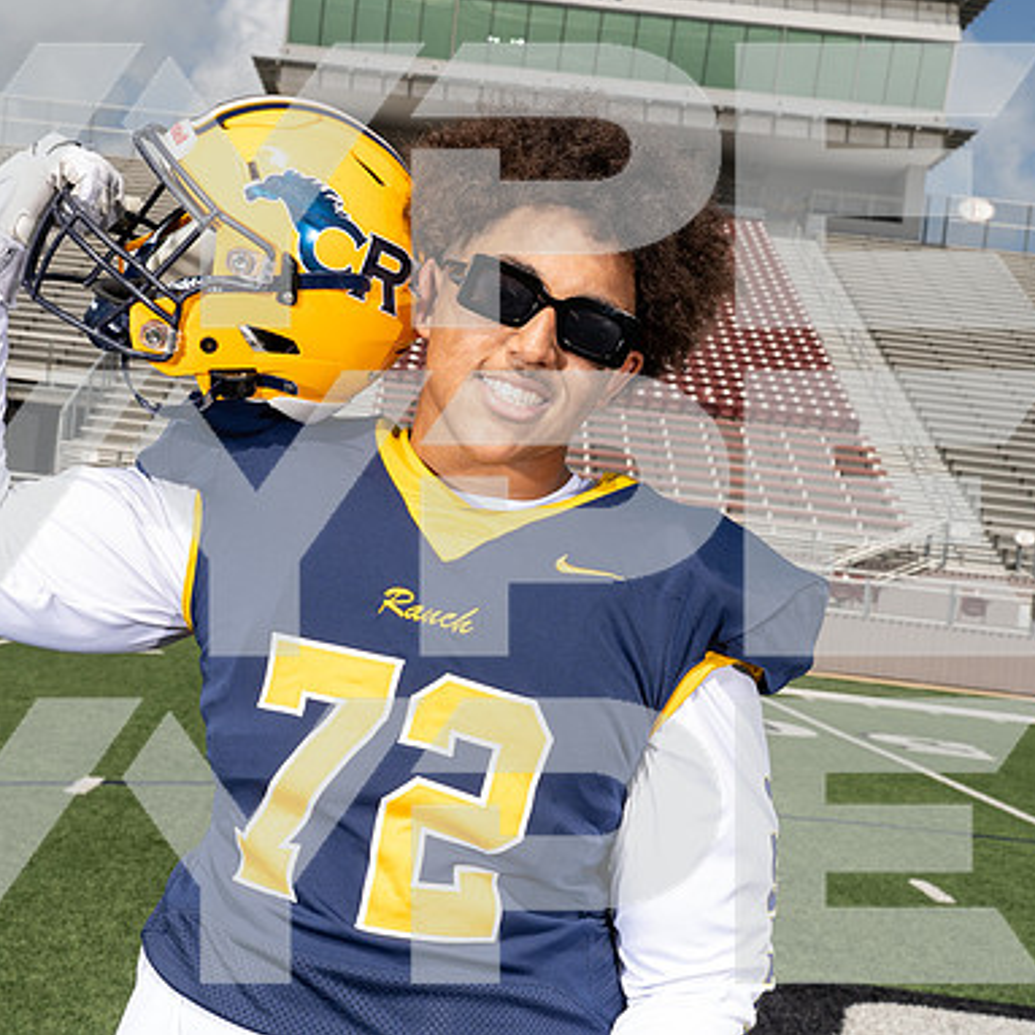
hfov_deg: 31.4
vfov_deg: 31.6
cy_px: 515
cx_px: 368
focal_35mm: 54
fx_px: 1827
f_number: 11
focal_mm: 42
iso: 100
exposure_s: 1/250
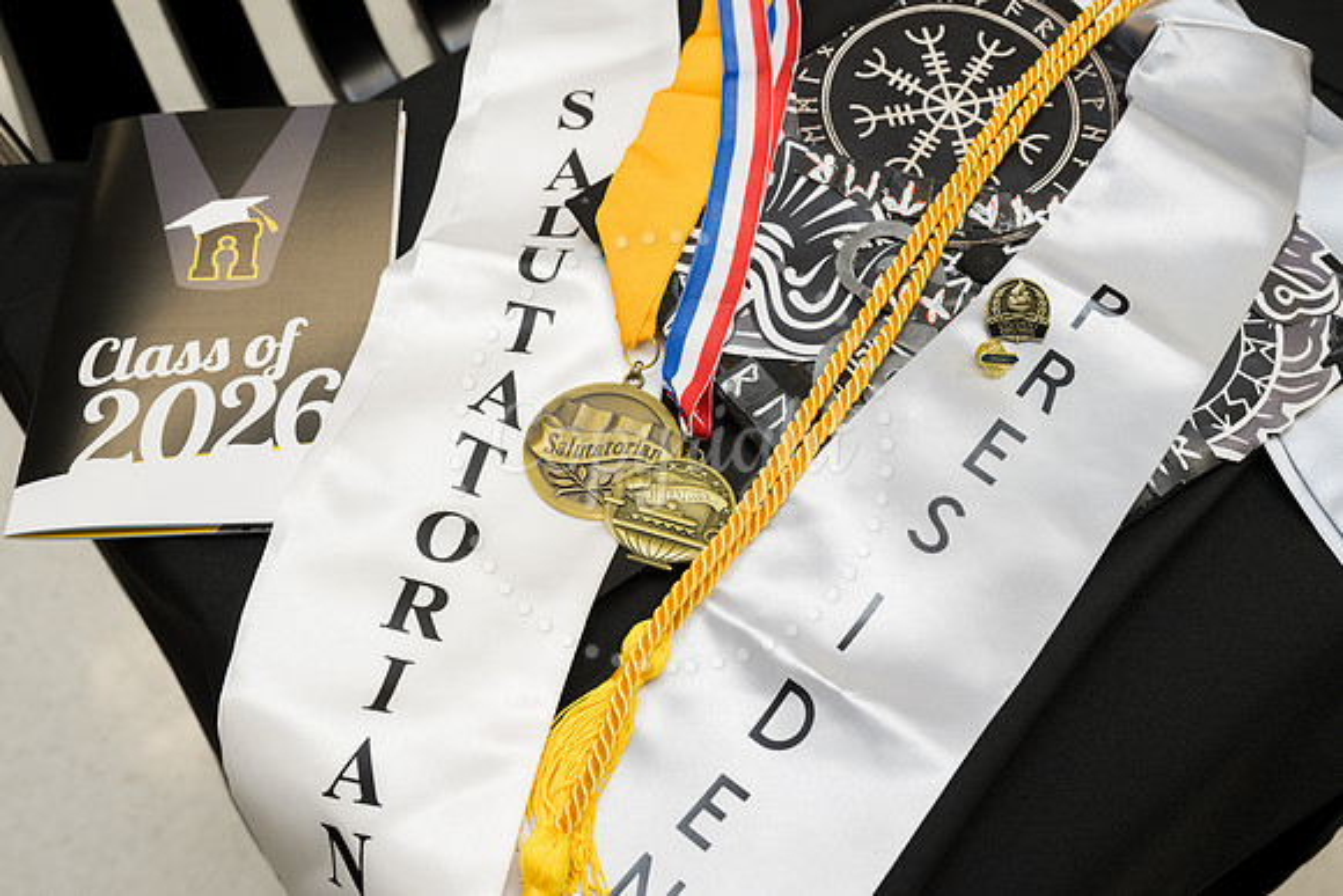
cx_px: 671
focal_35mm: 42
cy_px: 448
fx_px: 1561
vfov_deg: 32.0
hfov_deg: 46.5
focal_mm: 41
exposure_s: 1/160
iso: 1250
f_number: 6.3
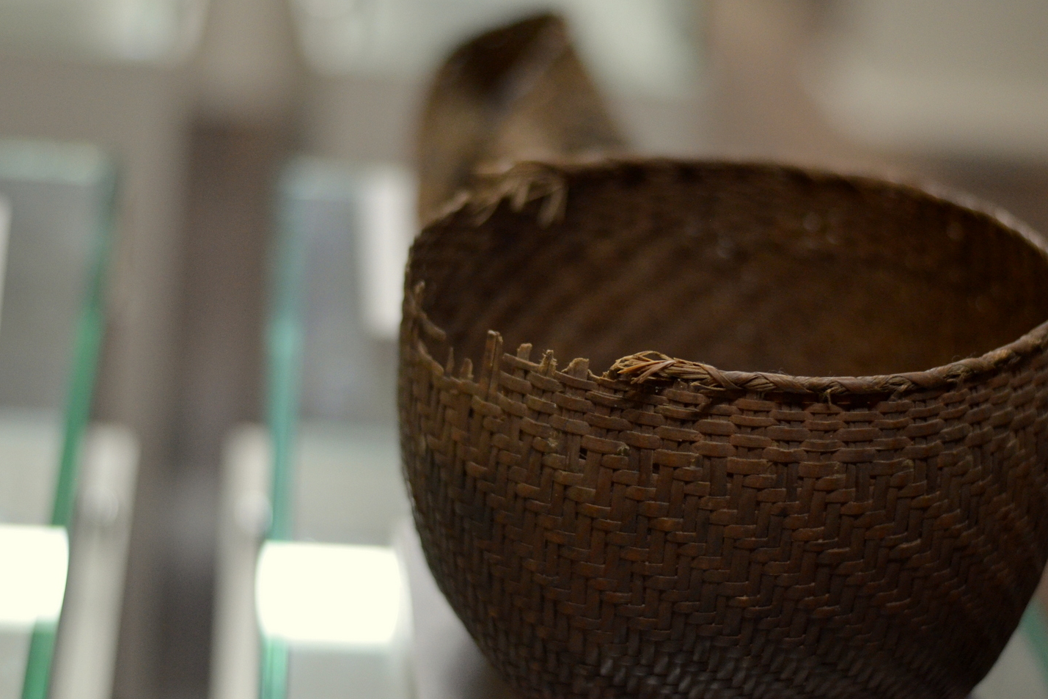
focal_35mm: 84
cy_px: 382
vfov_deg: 16.3
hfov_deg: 24.2
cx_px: 536
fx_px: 2445
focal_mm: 50
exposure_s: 1/250
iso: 1600
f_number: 2
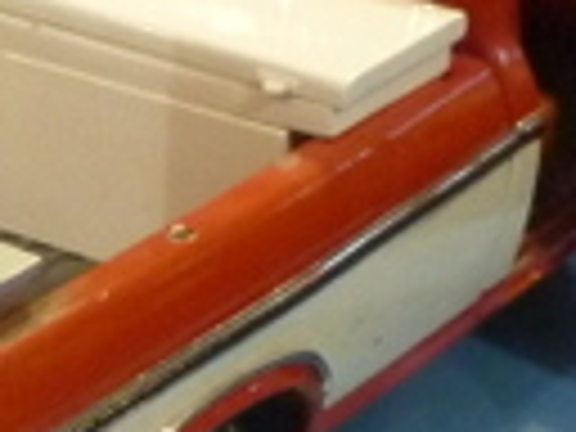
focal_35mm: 156
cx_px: 47
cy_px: 256
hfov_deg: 12.6
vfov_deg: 9.5
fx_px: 2596
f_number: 3.3
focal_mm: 4.5
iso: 400
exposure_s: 1/25
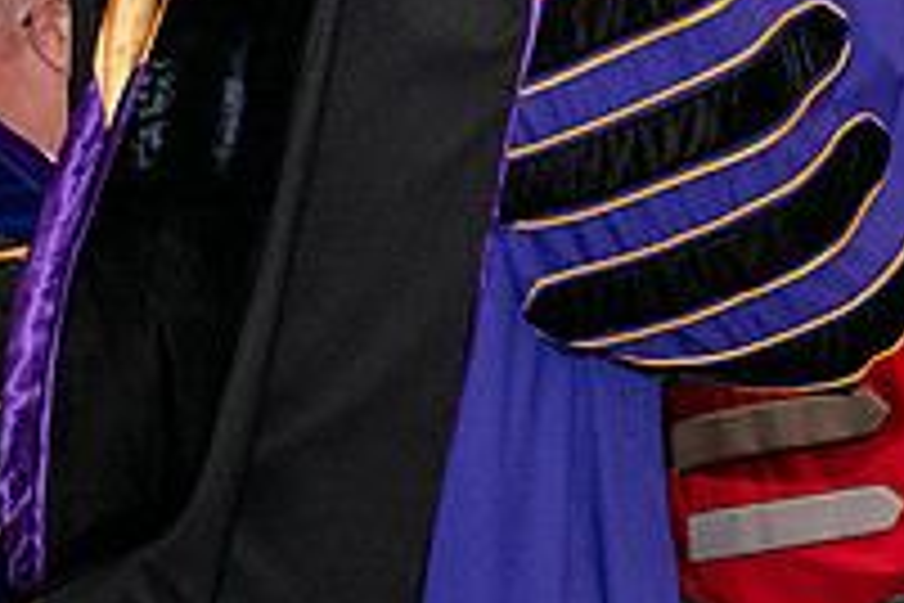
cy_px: -245
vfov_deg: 6.3
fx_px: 5424
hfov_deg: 9.4
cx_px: 1048
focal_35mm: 216
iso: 2500
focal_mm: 75
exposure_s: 1/200
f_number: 5
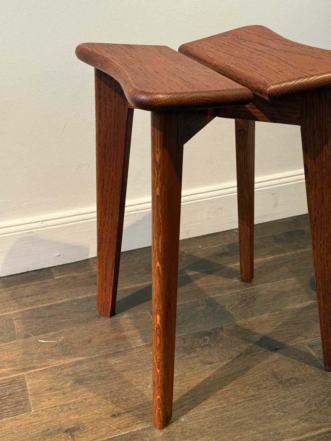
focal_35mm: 48
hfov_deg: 30.3
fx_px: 612
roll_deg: +1.4
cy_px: 220
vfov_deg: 39.7
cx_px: 166
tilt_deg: -26.8
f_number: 1.78
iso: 200
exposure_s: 1/33
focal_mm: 6.76
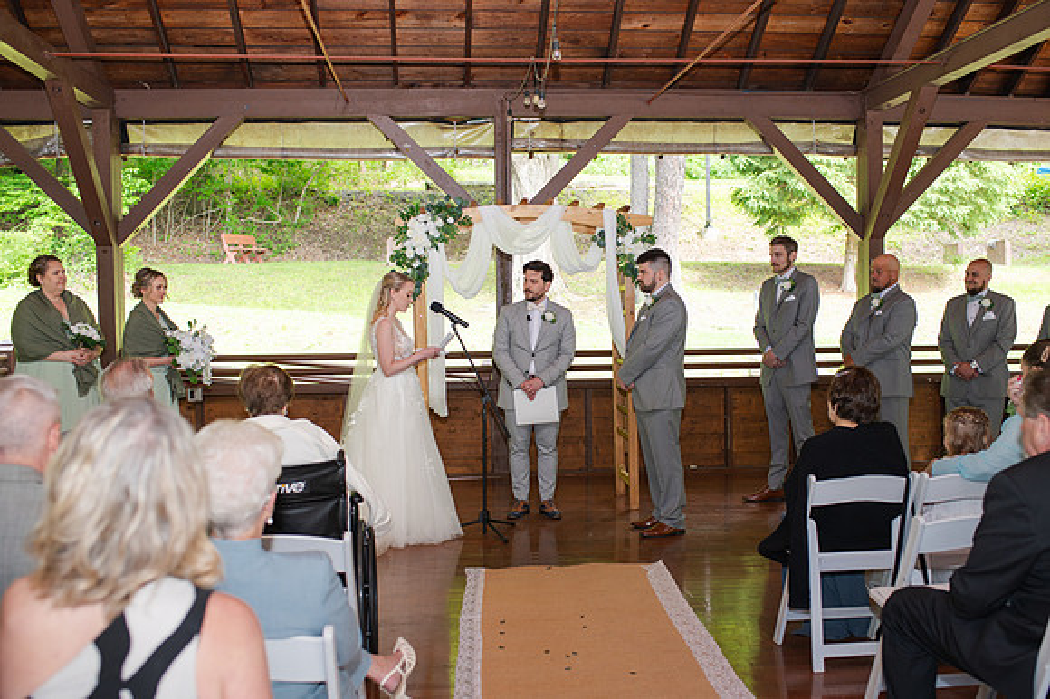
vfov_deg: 34.2
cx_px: 541
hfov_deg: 49.7
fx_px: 1135
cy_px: 378
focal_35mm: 39
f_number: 3.2
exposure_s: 1/200
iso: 200
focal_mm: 35
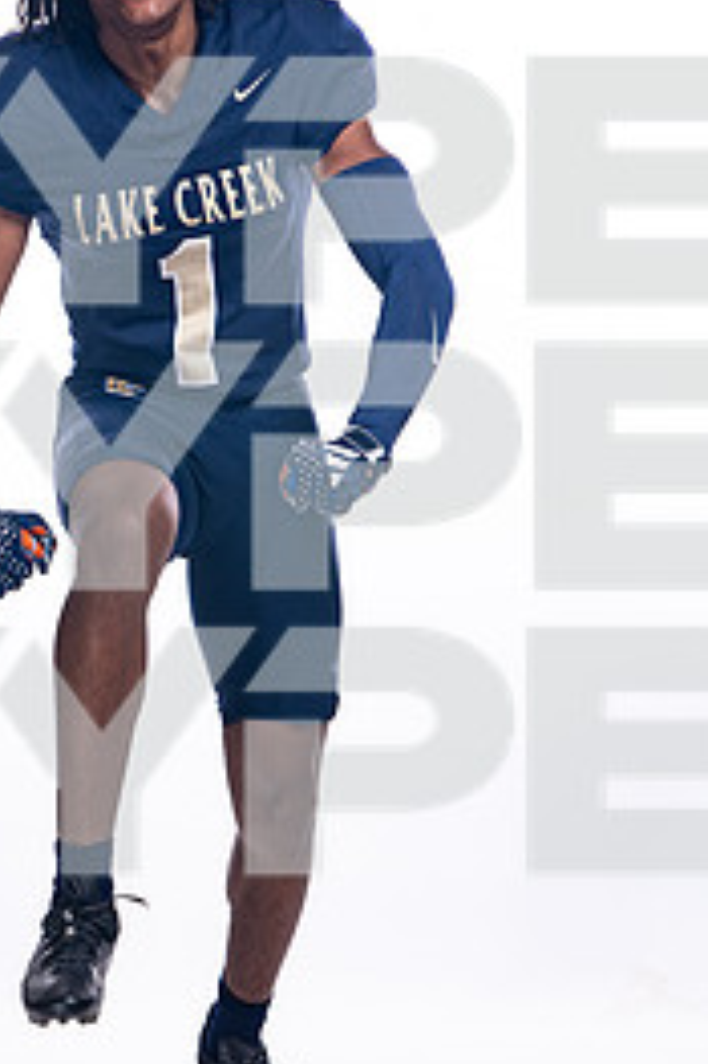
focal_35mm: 171
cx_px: 206
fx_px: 5051
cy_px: 469
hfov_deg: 8.0
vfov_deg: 12.0
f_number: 6.3
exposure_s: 1/250
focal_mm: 100
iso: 400
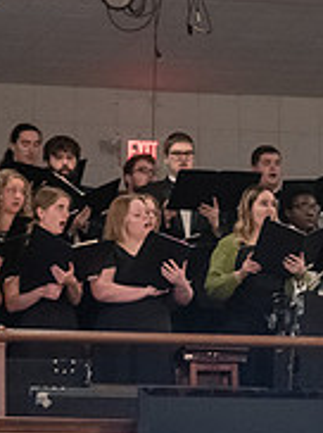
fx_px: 3828
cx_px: 390
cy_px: 206
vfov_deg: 6.5
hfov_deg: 4.8
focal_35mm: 307
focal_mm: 100
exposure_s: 1/200
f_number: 3.2
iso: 5000
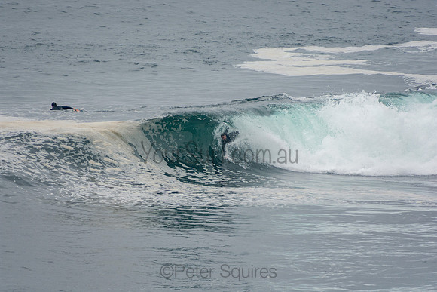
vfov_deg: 2.3
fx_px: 7285
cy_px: 146
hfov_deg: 3.4
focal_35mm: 600
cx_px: 218
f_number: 5.6
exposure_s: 1/1250
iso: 320
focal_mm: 400
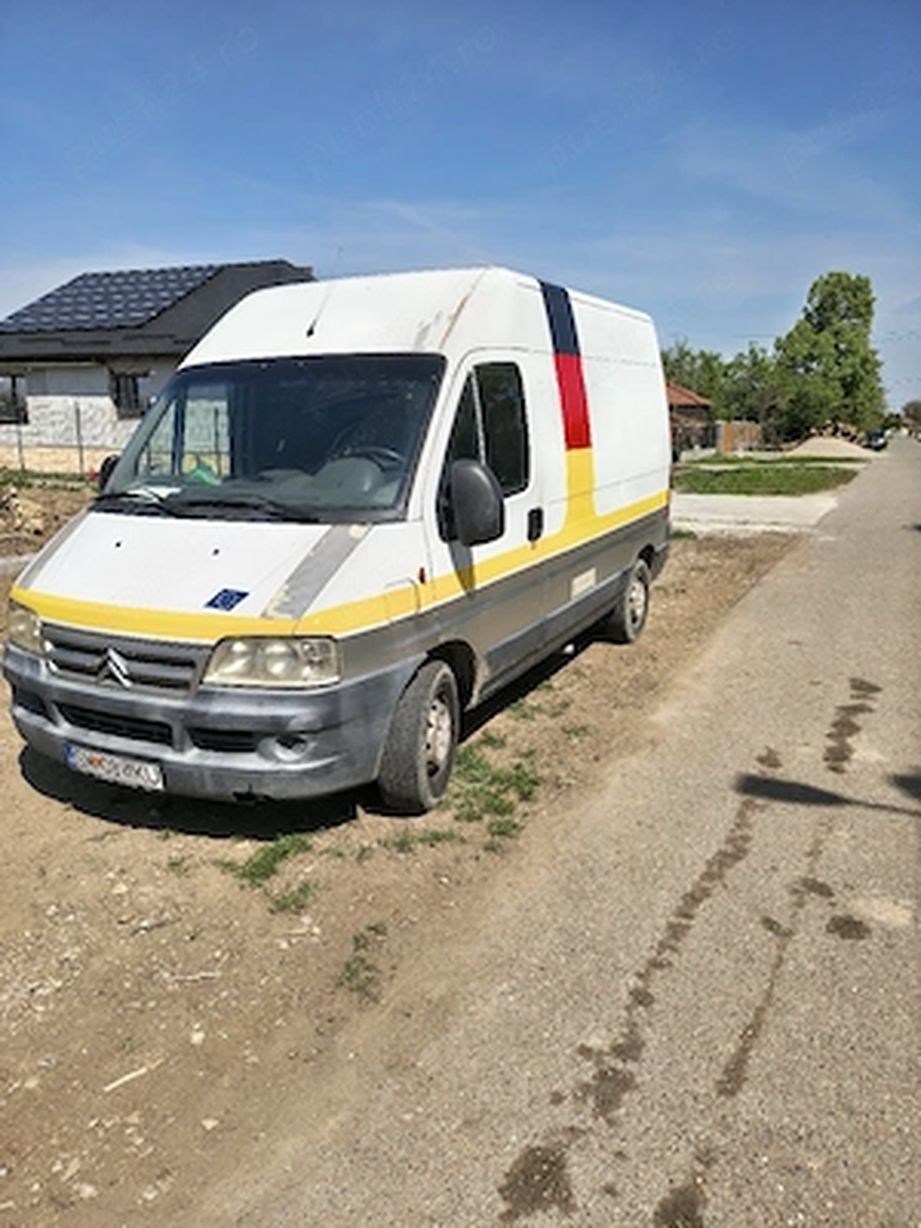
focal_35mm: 24
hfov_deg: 56.8
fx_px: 851
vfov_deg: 71.6
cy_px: 614
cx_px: 460
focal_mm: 5.56
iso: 101
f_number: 1.8
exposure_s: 1/2500
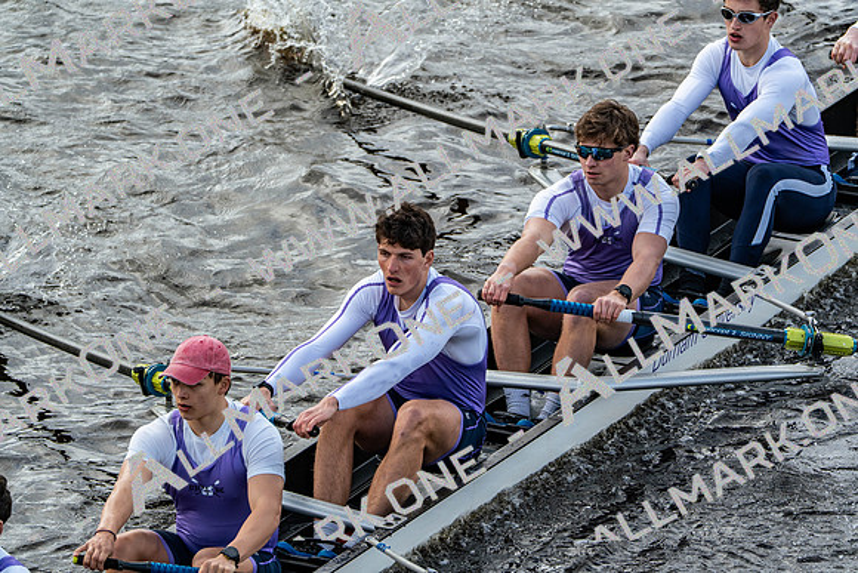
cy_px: 286
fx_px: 11204
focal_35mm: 470
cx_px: 429
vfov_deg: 2.9
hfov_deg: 4.4
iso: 800
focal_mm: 470
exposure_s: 1/1250
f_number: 6.3
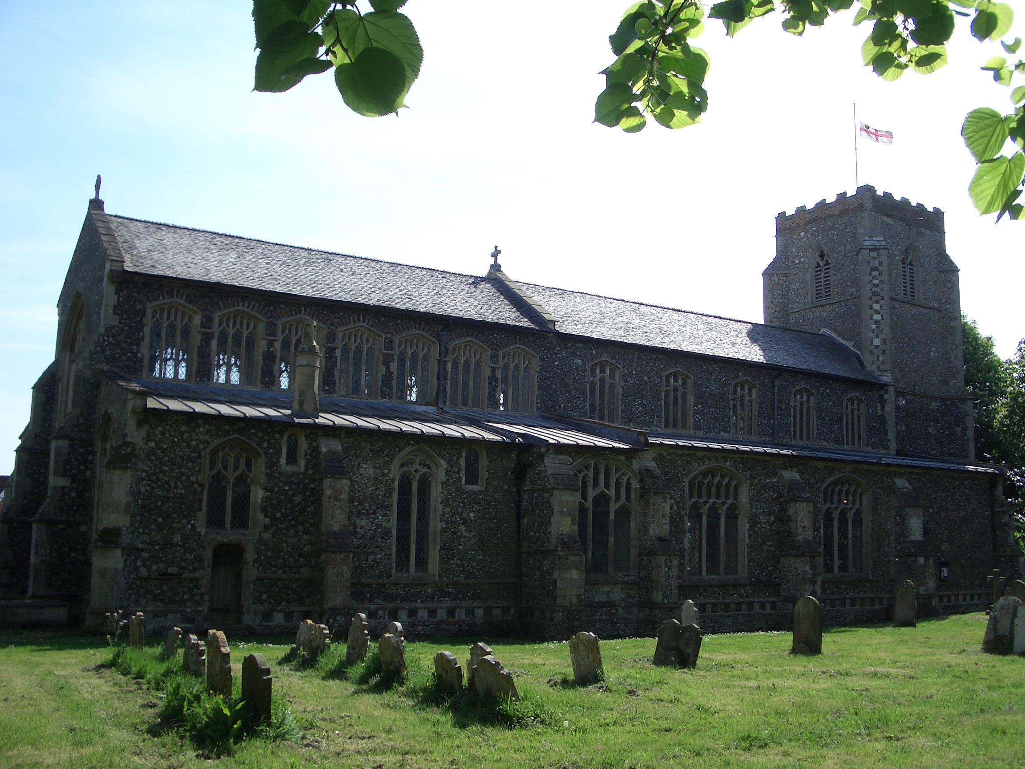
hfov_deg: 52.6
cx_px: 512
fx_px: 1036
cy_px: 384
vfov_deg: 40.7
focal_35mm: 35
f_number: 4.3
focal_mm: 5.8
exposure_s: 1/400
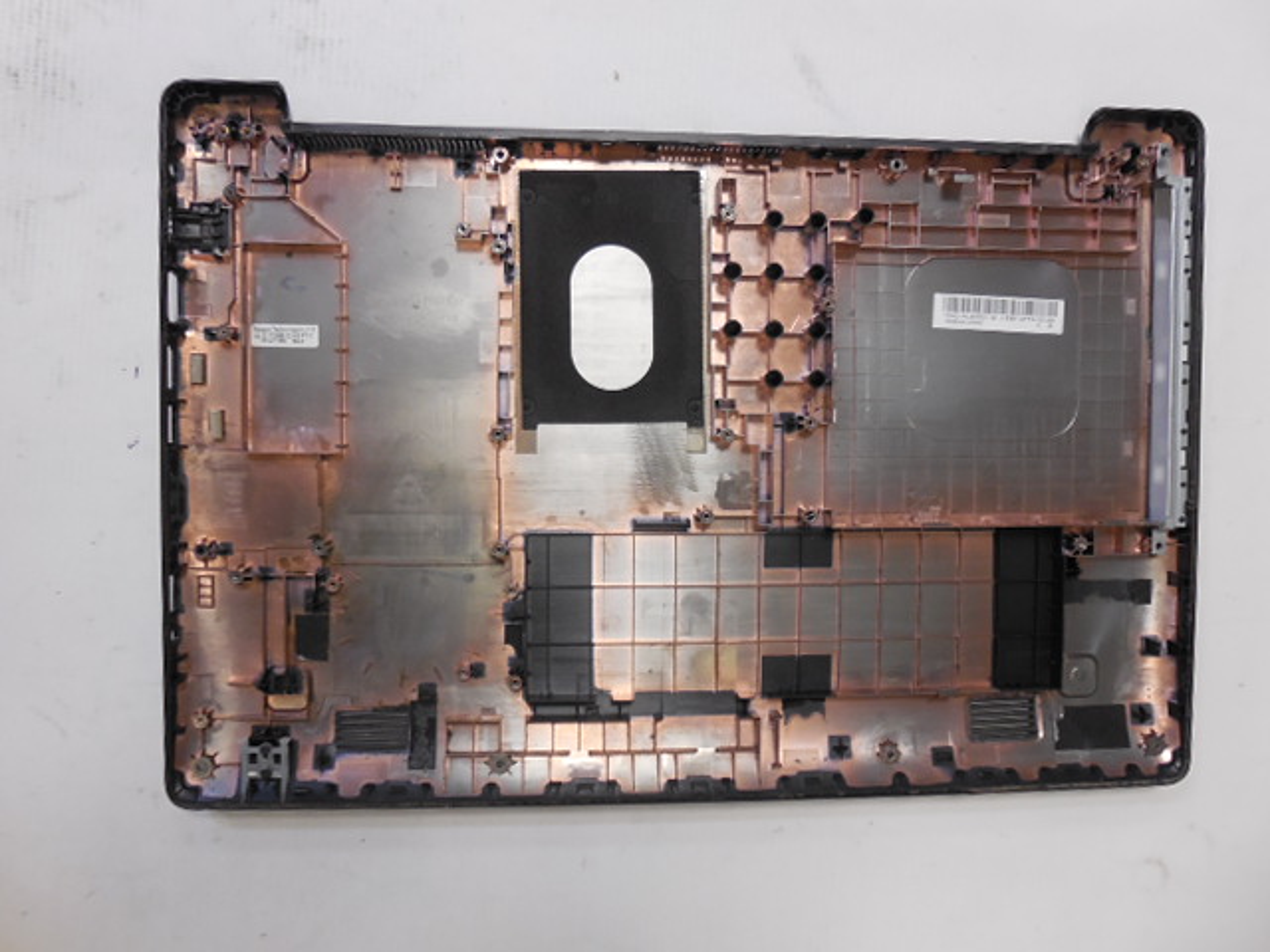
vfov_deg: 53.1
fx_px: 954
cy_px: 476
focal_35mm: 26
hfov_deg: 67.3
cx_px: 635
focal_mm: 4.6
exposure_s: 1/30
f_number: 3.5
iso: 360
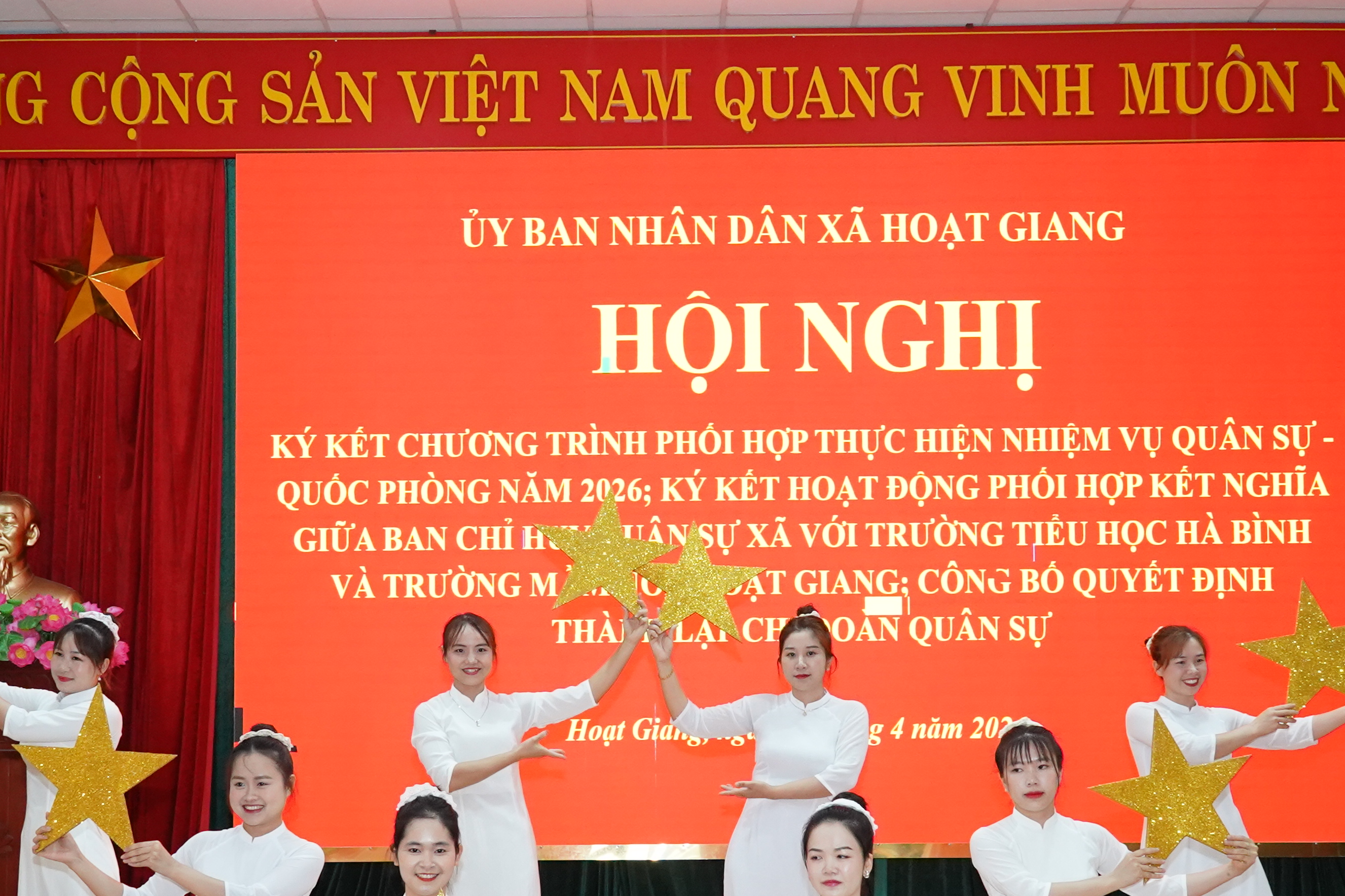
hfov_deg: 42.7
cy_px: 654
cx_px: 629
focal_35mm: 46
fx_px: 1718
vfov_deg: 28.9
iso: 3200
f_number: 6.3
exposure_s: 1/80
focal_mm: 21
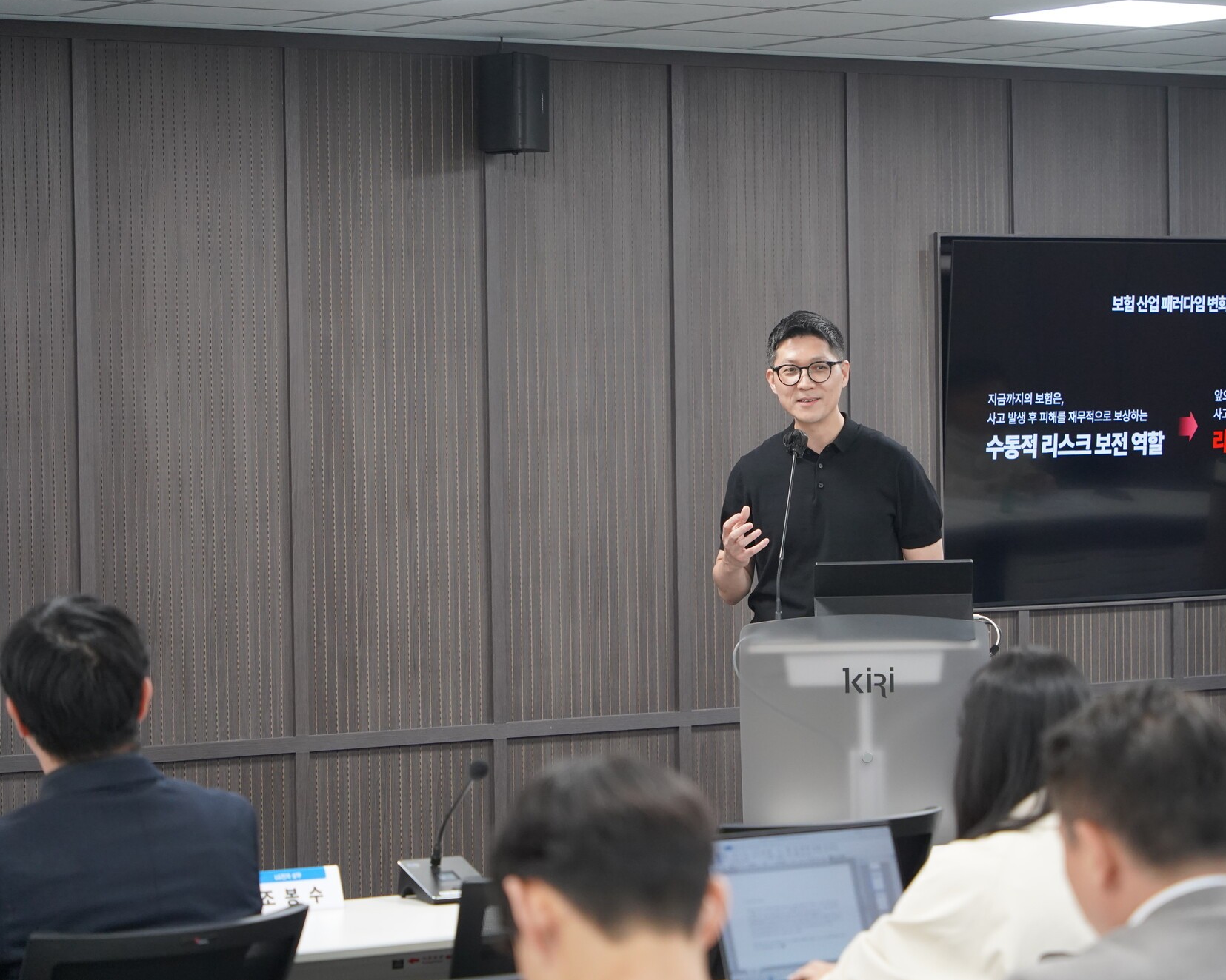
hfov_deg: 17.4
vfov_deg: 14.0
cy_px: 490
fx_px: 3991
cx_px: 729
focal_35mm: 110
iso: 2500
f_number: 4.5
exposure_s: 1/160
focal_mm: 97
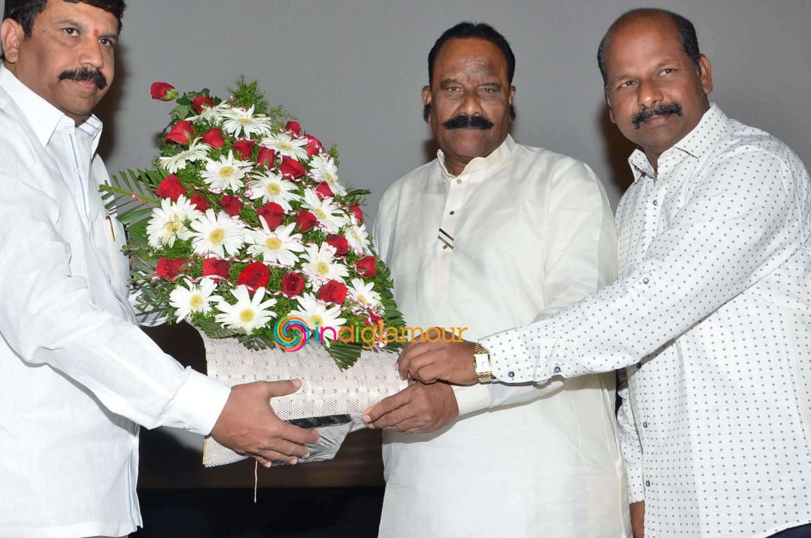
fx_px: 1079
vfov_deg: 27.9
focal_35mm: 48
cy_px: 246
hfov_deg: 41.2
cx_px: 370
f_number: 8
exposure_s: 1/125
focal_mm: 26
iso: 320
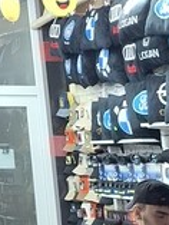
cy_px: -208
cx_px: -209
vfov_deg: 11.9
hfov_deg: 9.1
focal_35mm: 150
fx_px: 975
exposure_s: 1/50
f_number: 1.8
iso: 200
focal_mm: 5.54
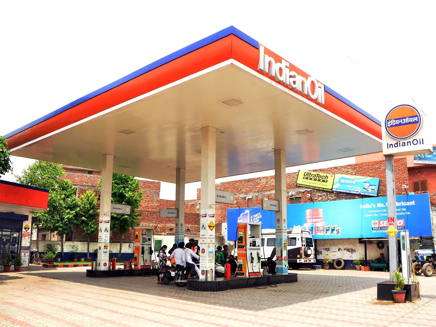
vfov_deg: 46.8
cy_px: 161
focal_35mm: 30
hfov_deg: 59.9
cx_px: 224
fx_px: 378
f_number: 8
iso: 250
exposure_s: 1/125
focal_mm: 18
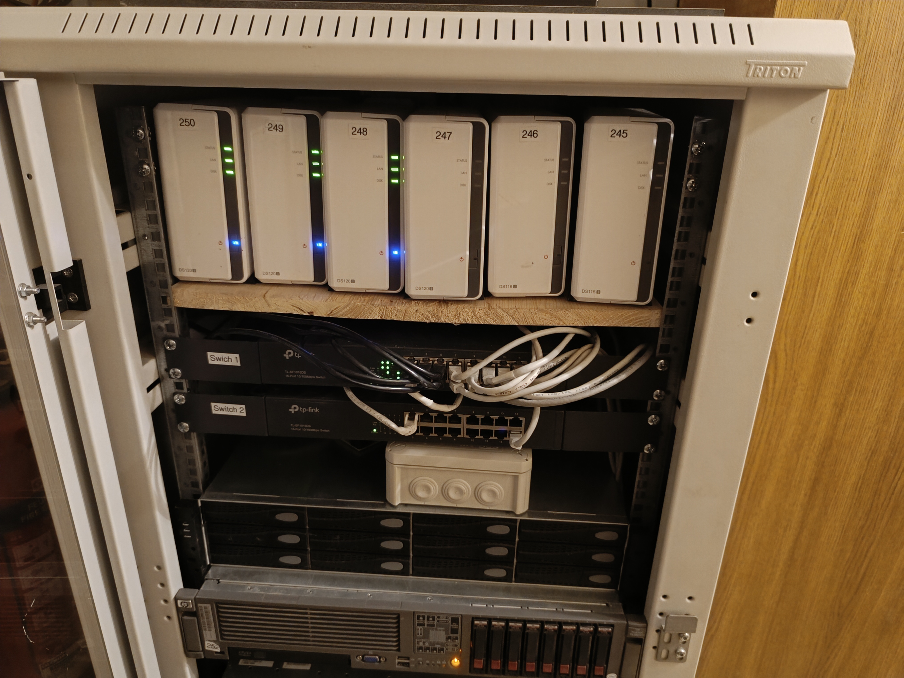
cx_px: 452
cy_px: 339
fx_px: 627
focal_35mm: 24
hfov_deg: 71.6
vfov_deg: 56.8
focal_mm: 6.14
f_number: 1.65
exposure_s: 1/20
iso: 2700
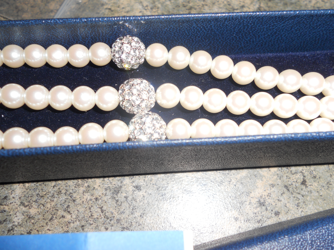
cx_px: 167
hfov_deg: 56.8
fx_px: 309
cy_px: 125
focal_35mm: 32
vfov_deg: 44.2
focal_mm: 5.8
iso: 80
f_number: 8.8
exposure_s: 1/25
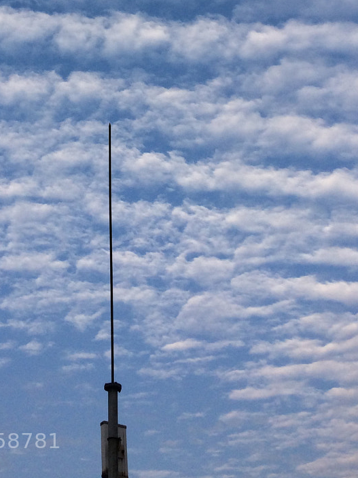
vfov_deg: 27.0
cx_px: 112
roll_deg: +0.4
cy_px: -50
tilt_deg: +44.3
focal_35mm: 66
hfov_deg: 22.1
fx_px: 910
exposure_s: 1/1208
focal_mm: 4.15
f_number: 2.2
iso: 32
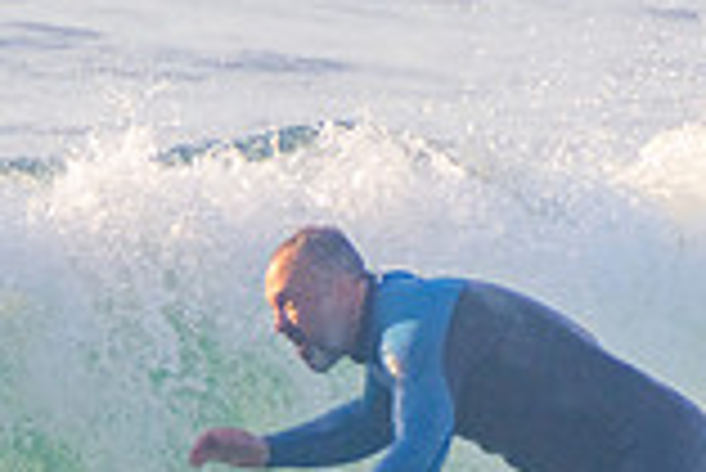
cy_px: 636
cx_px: 252
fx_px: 45048
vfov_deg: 0.6
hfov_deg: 0.9
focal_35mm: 2295
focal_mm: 400
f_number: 5.6
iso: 500
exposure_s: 1/1250
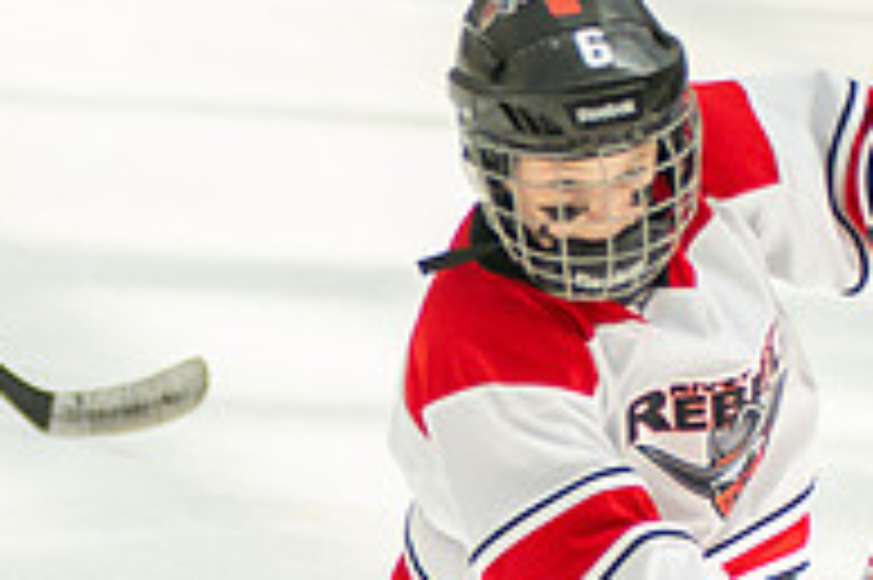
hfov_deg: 4.3
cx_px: 328
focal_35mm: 475
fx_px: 11509
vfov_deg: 2.9
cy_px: 812
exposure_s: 1/5000
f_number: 3.2
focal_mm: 120
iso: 1600
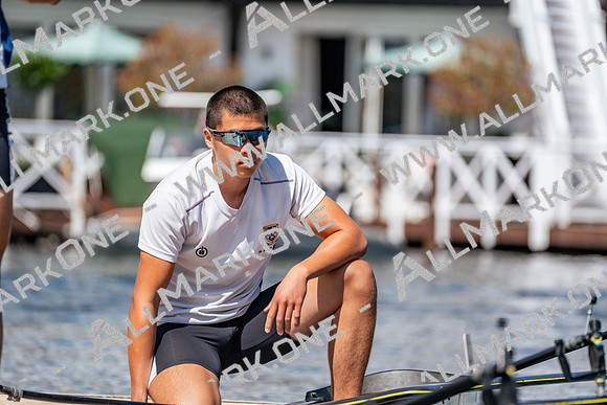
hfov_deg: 5.9
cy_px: 202
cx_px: 304
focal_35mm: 348
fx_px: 5869
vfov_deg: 4.0
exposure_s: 1/1600
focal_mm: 348
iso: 125
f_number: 5.6
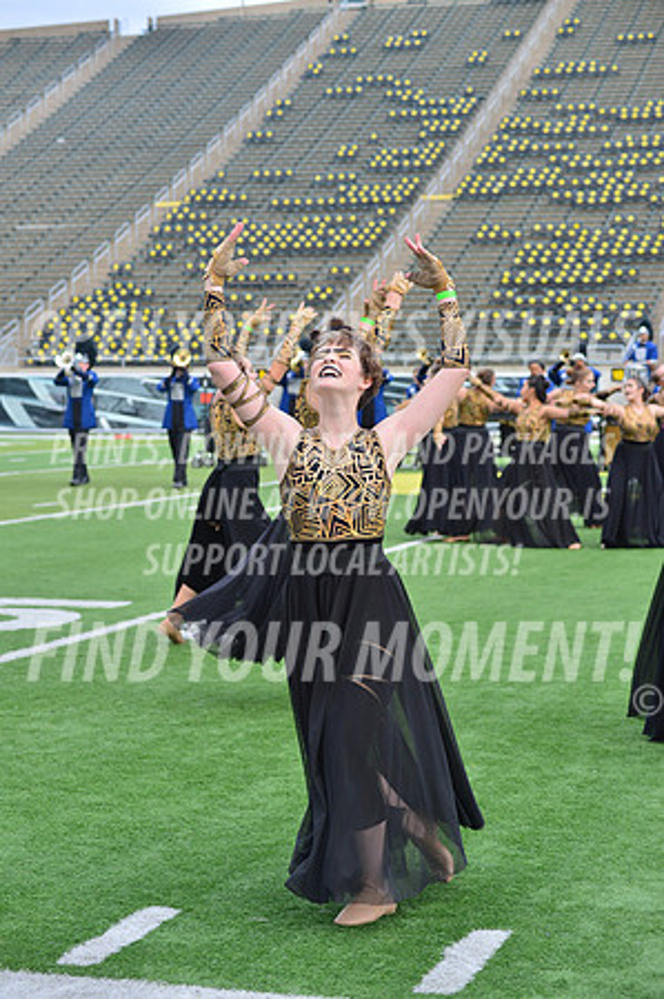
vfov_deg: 25.4
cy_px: 500
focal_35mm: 80
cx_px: 332
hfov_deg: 17.0
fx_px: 2218
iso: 200
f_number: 5.6
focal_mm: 80
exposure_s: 1/500
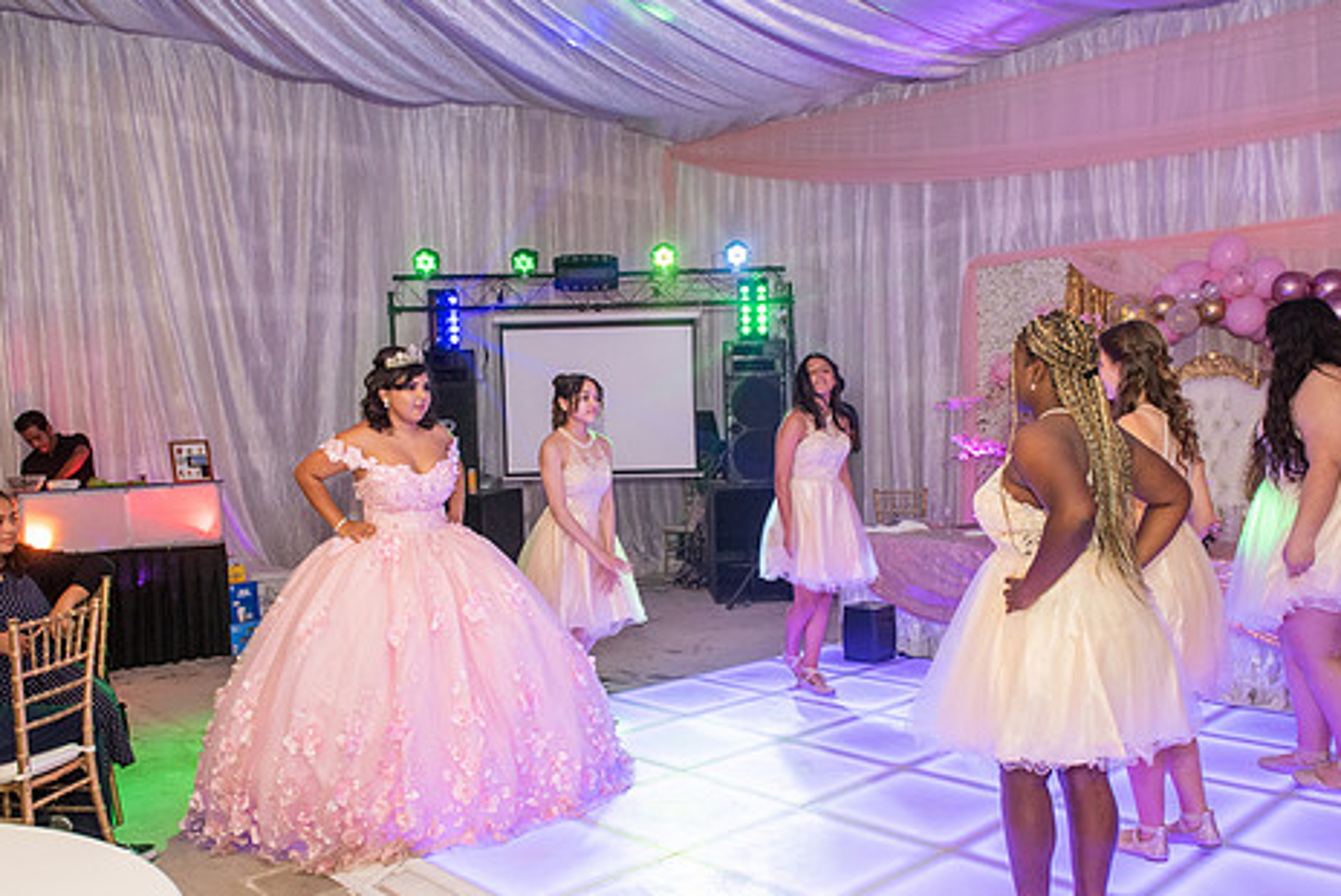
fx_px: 1118
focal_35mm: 30
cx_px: 688
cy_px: 551
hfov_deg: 61.9
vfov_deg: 43.4
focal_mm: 24
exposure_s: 1/160
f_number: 4
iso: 1250
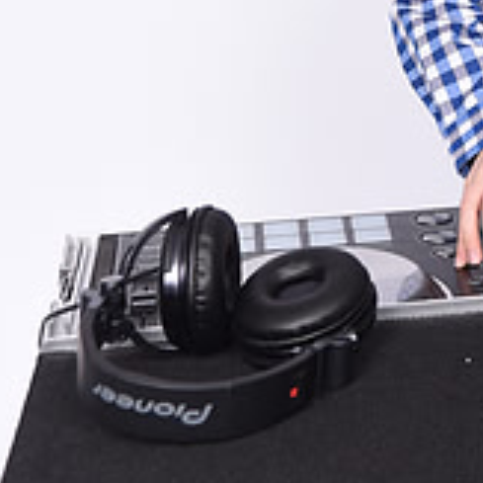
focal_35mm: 133
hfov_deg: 12.8
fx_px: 2100
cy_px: -187
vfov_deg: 12.6
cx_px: 556
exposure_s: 1/250
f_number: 8
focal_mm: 44
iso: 200
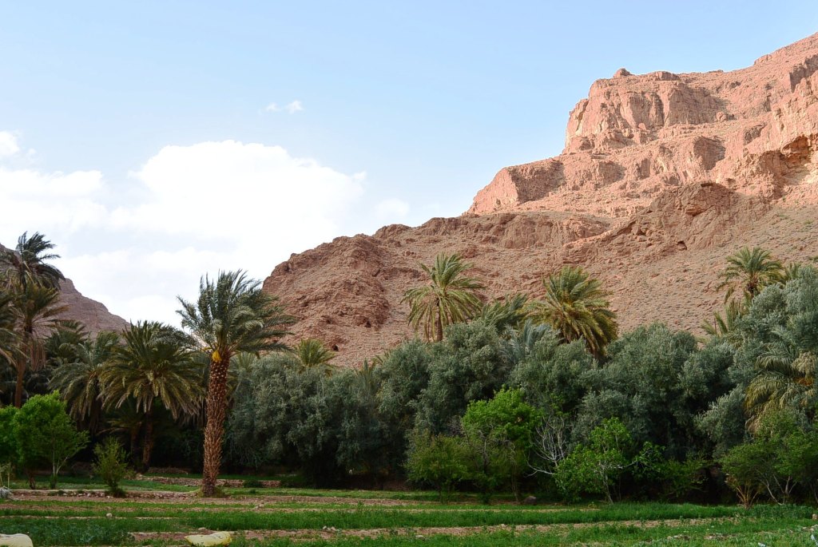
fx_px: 842
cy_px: 274
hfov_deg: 51.8
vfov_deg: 36.0
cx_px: 409
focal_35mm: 37
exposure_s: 1/250
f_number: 4
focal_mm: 14
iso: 100
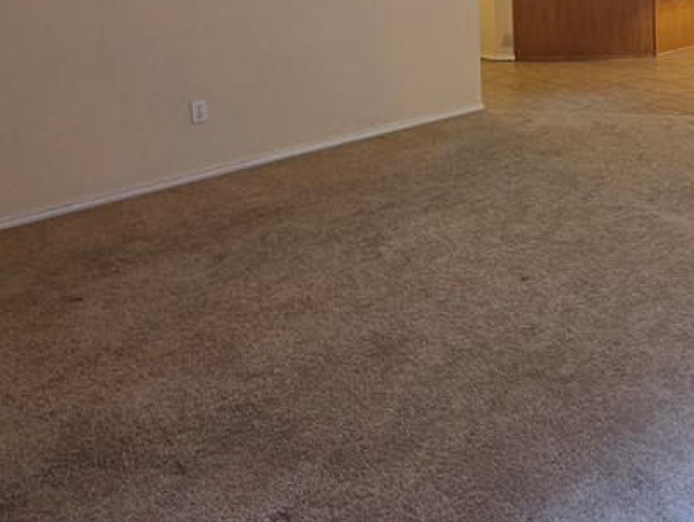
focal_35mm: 33
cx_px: 604
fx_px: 662
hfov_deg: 50.1
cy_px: -19
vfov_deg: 37.6
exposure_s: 1/120
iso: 200
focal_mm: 2.2
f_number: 1.9
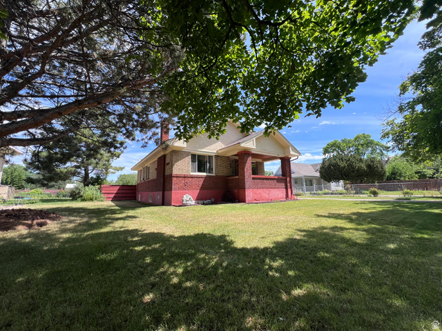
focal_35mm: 13
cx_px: 221
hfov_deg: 106.2
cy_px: 166
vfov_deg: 89.9
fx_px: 166
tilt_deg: +8.0
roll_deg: +1.7
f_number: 1.8
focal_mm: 1.57
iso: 32
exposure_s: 1/815
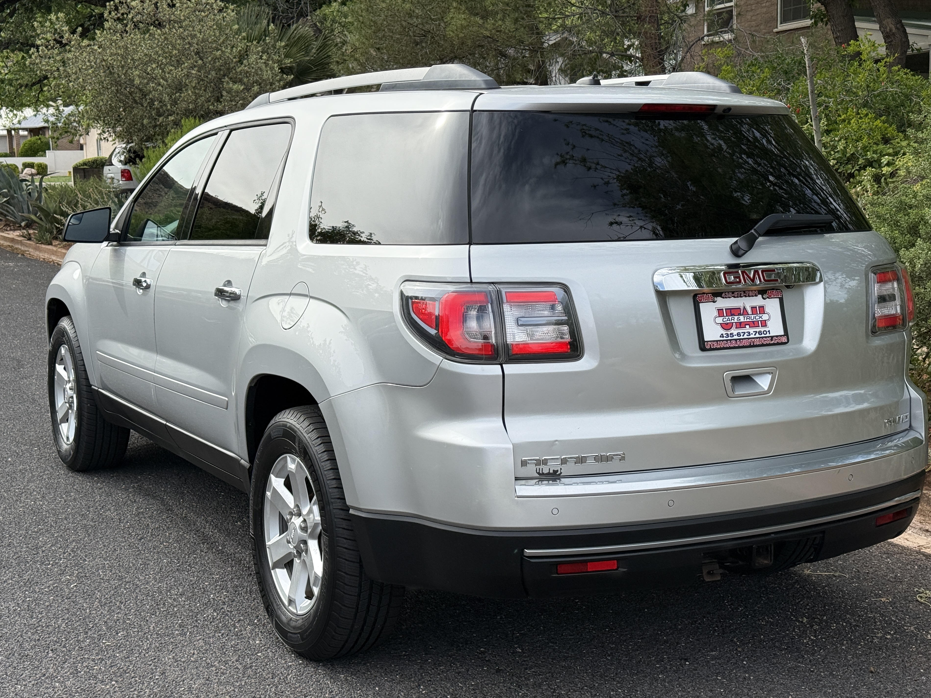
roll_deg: +1.5
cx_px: 475
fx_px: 1372
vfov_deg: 28.6
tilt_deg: -5.4
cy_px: 330
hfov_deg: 37.5
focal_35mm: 51
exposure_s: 1/2865
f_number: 1.78
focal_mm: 6.76
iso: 64
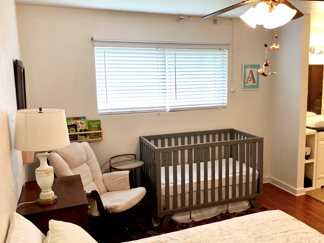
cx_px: 190
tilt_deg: -9.1
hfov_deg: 53.7
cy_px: 123
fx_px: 318
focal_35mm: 34
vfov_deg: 41.8
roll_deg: +1.1
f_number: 1.8
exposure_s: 1/30
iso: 32
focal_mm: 4
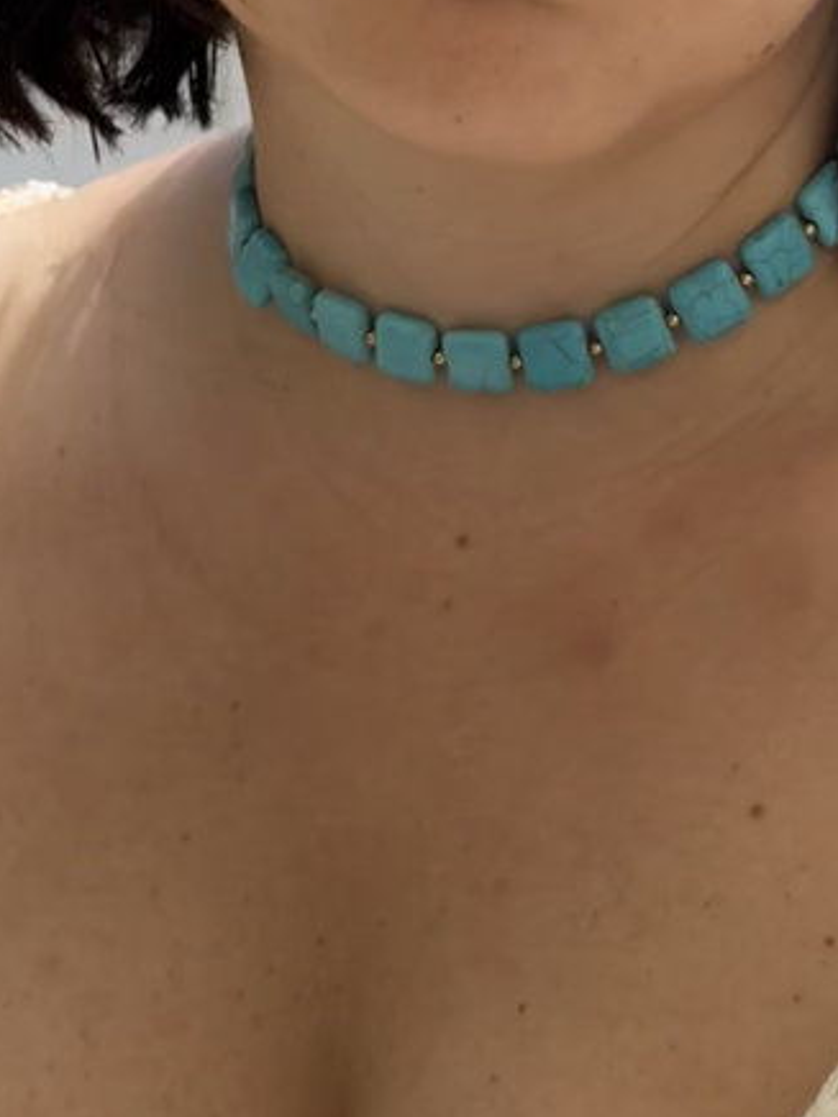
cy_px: -133
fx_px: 3551
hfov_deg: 13.4
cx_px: 574
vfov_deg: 17.3
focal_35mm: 110
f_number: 1.78
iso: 64
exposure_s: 1/2110
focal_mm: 6.76
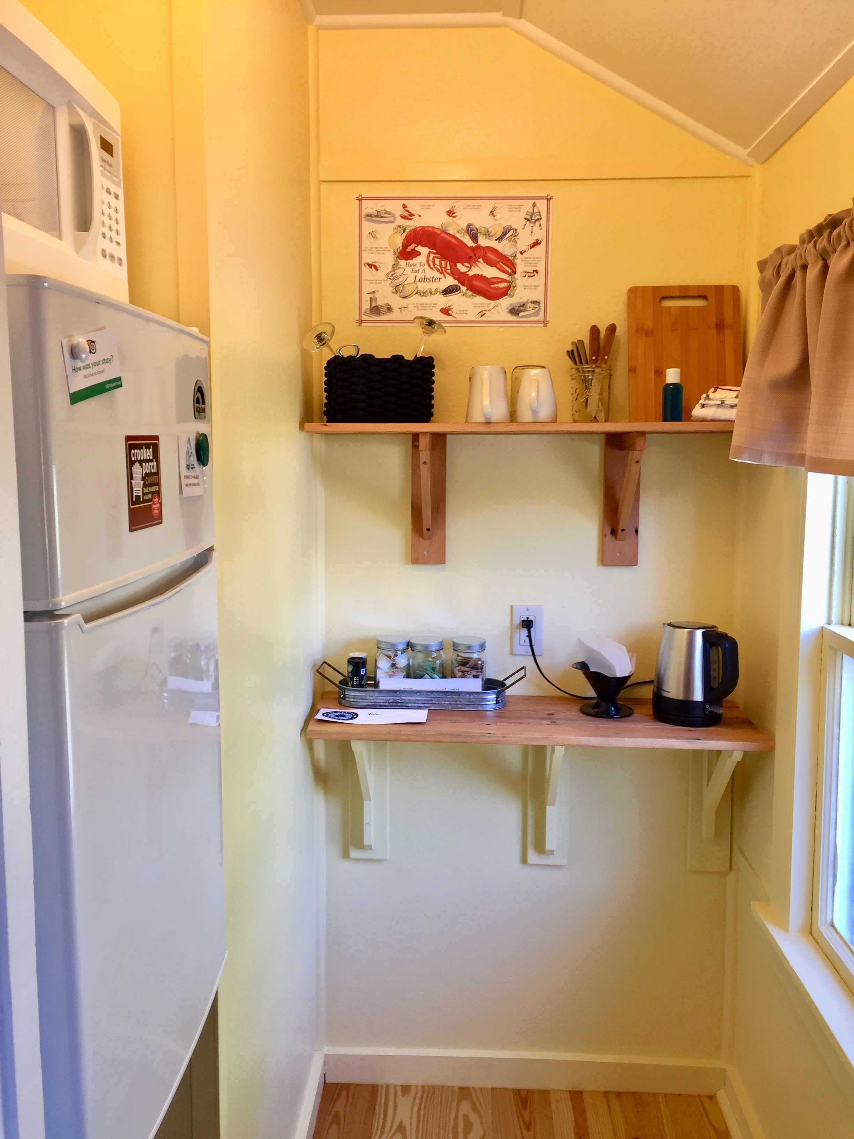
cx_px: 427
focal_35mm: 29
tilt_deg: -5.1
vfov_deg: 61.7
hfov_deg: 48.2
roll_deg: -0.3
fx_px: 954
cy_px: 570
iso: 32
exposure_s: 1/60
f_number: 2.2
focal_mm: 4.15
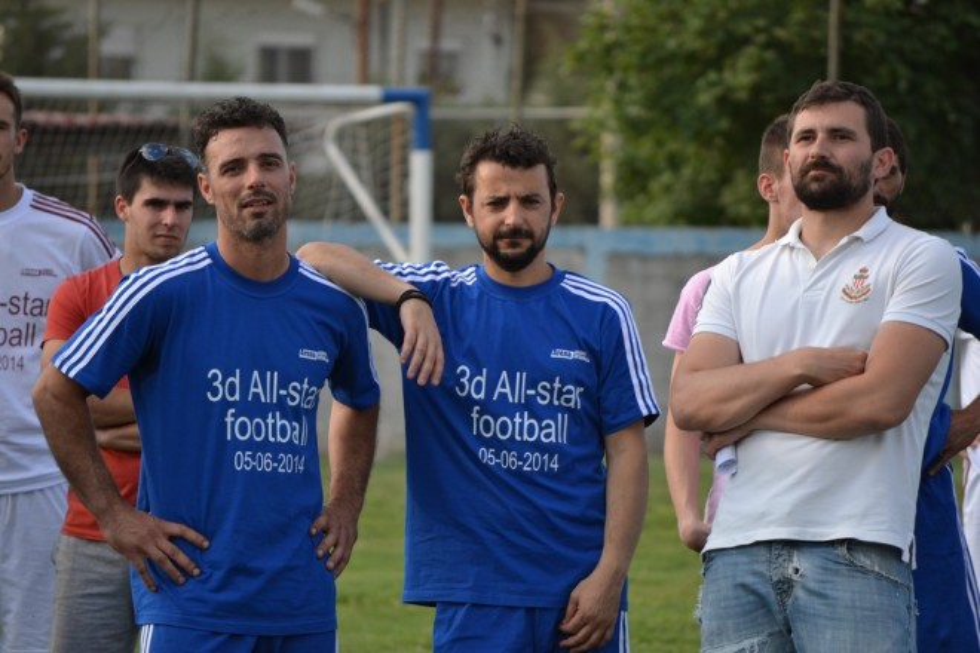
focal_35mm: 300
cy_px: 326
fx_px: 8166
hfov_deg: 6.9
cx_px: 490
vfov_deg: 4.6
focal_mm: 200
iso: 450
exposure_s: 1/500
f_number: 5.6
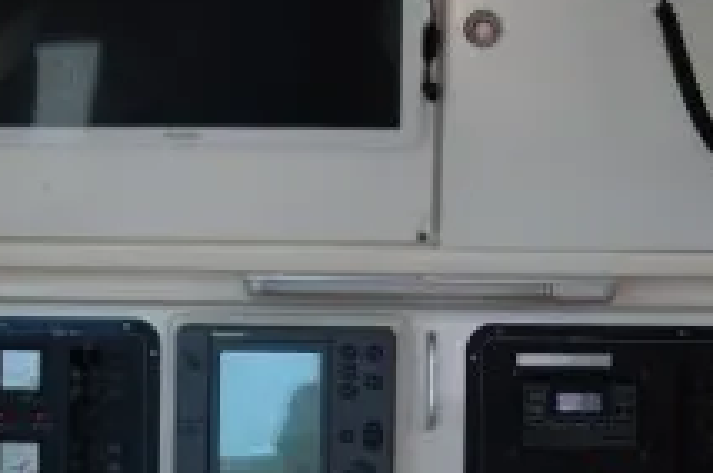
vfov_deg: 14.9
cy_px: 350
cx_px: 233
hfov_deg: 22.3
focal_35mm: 91
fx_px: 1800
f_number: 6.3
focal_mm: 18
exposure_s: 1/160
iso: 200
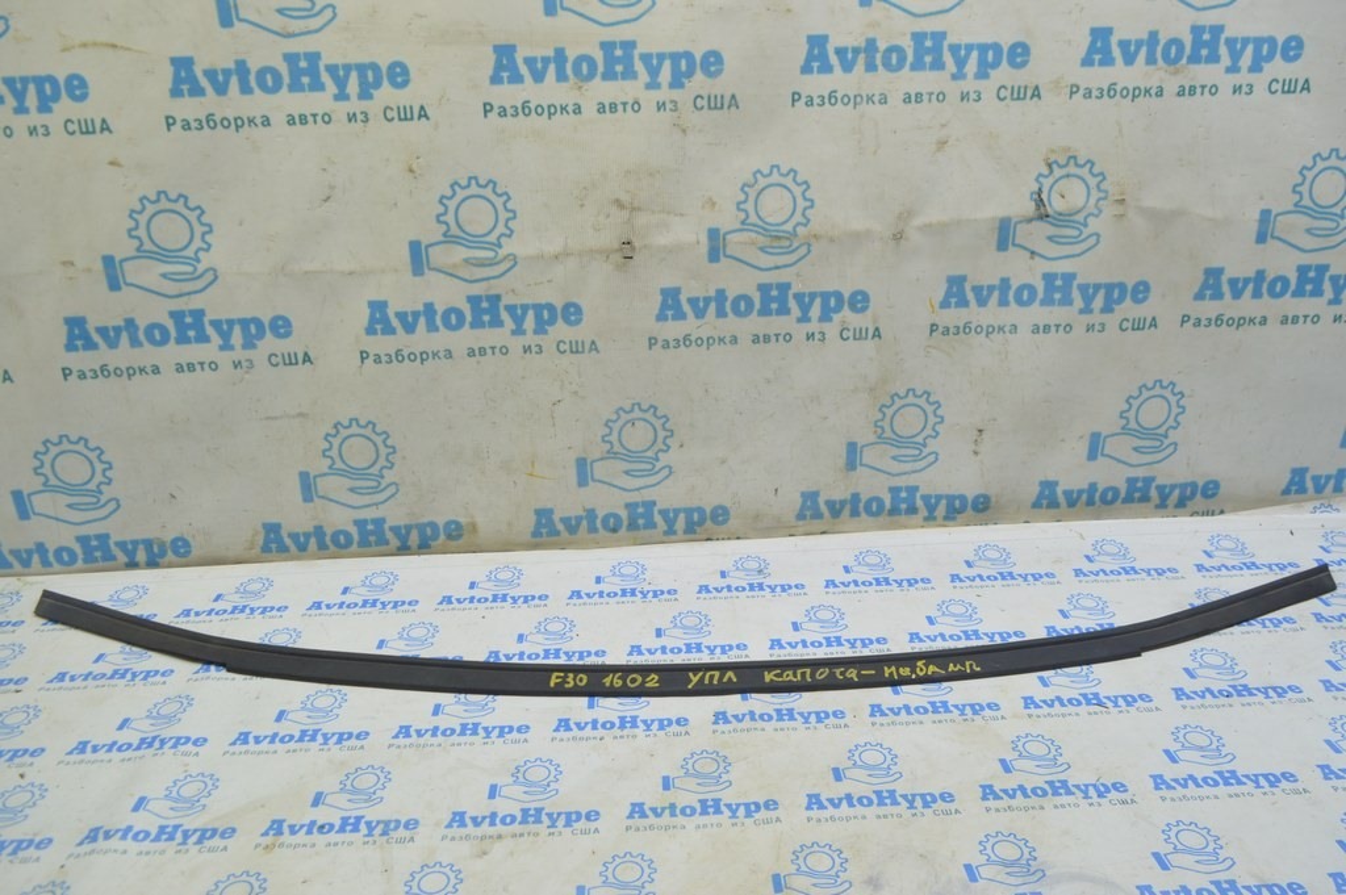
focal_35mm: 27
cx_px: 673
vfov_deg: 47.9
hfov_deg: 67.4
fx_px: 1009
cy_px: 448
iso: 400
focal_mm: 18
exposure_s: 1/20
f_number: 5.6
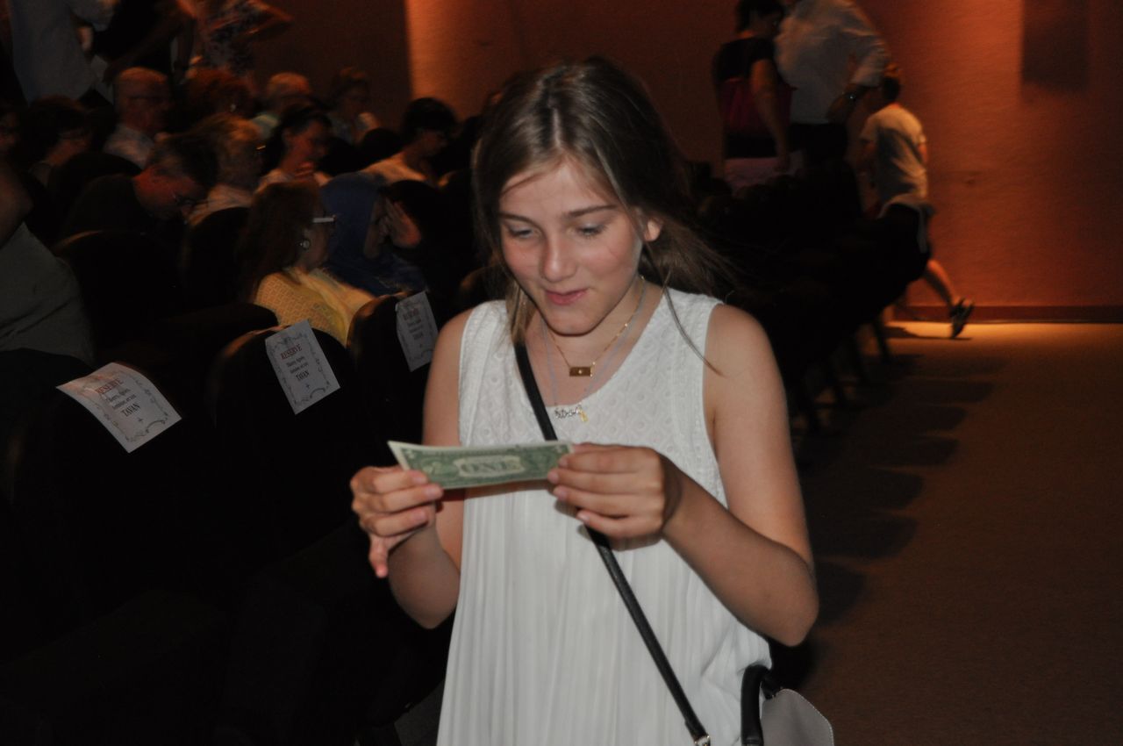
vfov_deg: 22.6
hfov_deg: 33.4
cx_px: 562
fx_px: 1869
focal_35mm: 60
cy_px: 373
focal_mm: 40
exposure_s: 1/60
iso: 800
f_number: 4.8
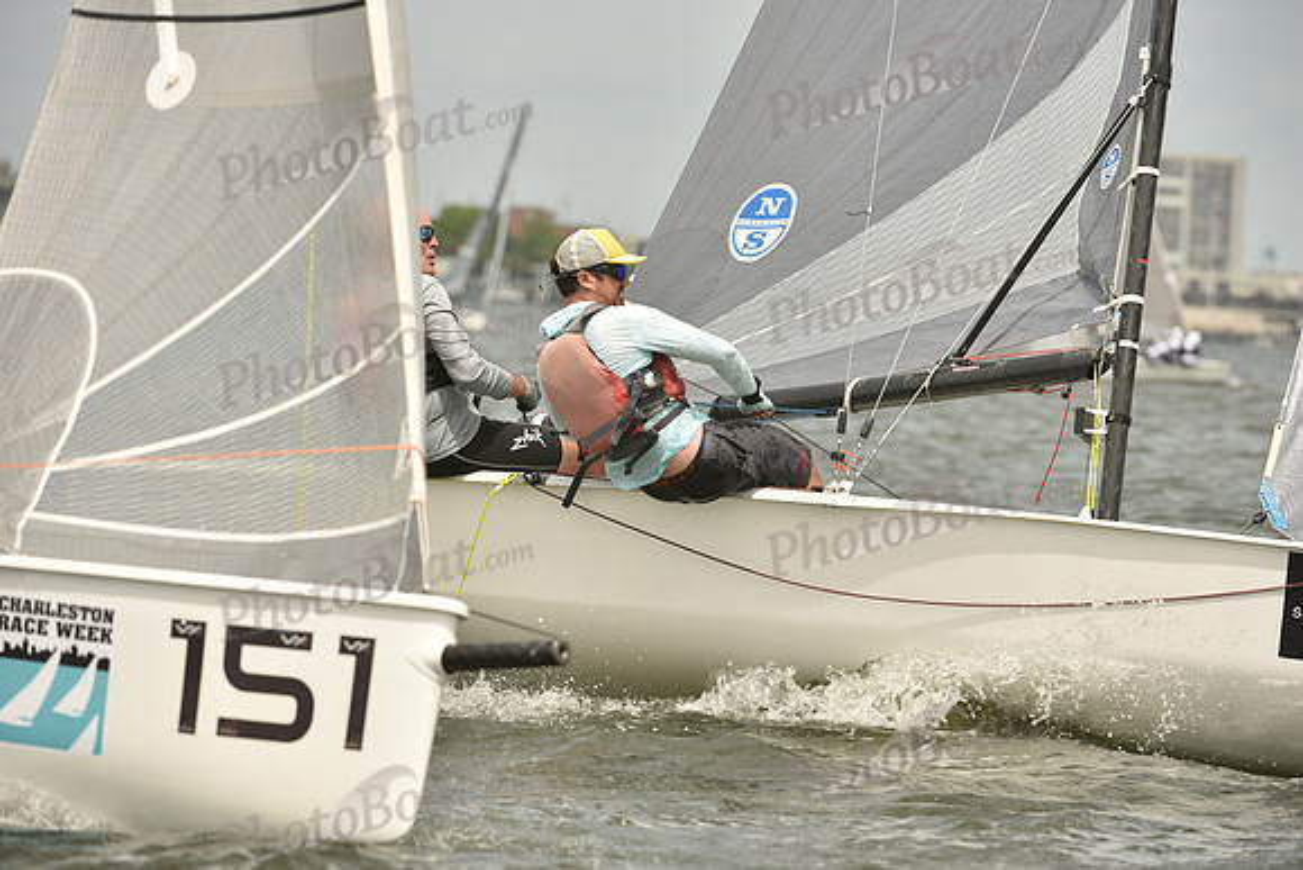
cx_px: 652
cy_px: 435
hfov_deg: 6.9
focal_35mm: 300
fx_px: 10860
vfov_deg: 4.6
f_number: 7.1
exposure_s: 1/1250
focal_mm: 300
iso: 320
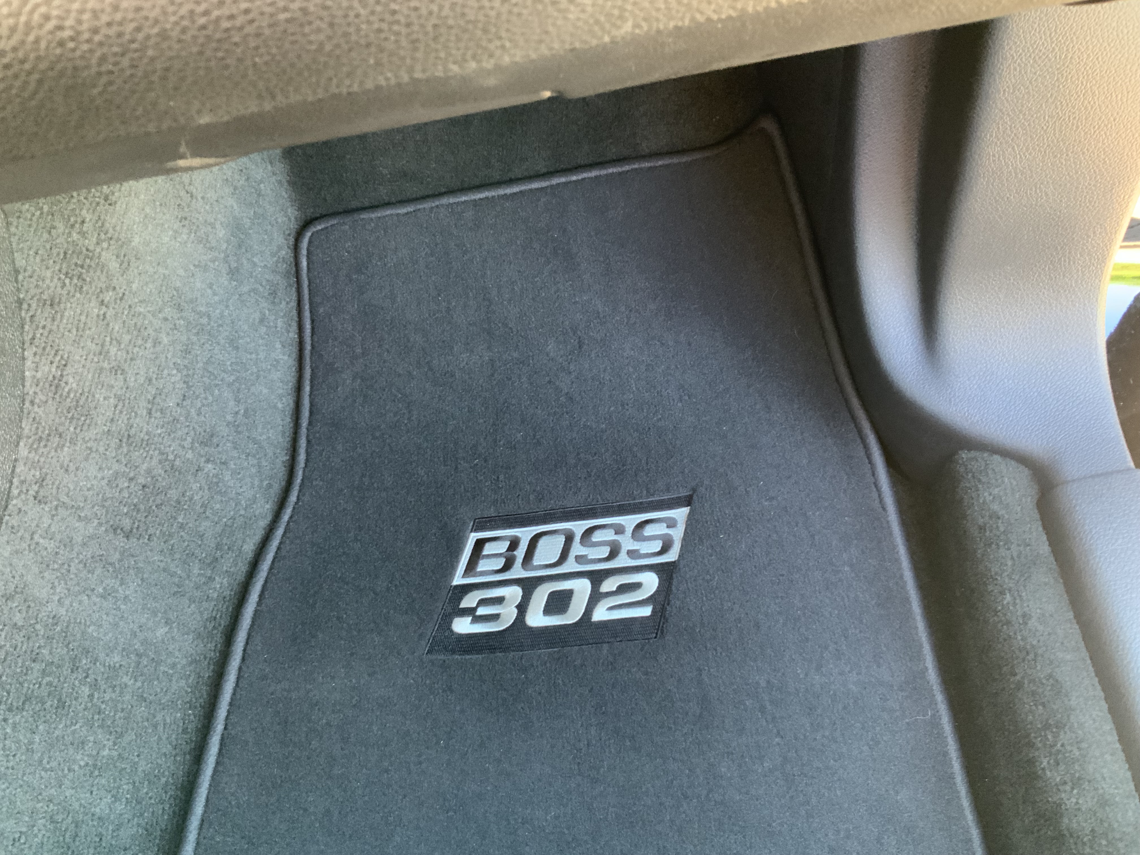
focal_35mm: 29
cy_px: 428
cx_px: 570
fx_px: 955
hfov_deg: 61.7
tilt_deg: -55.2
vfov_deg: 48.2
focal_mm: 3
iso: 320
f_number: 1.8
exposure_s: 1/46
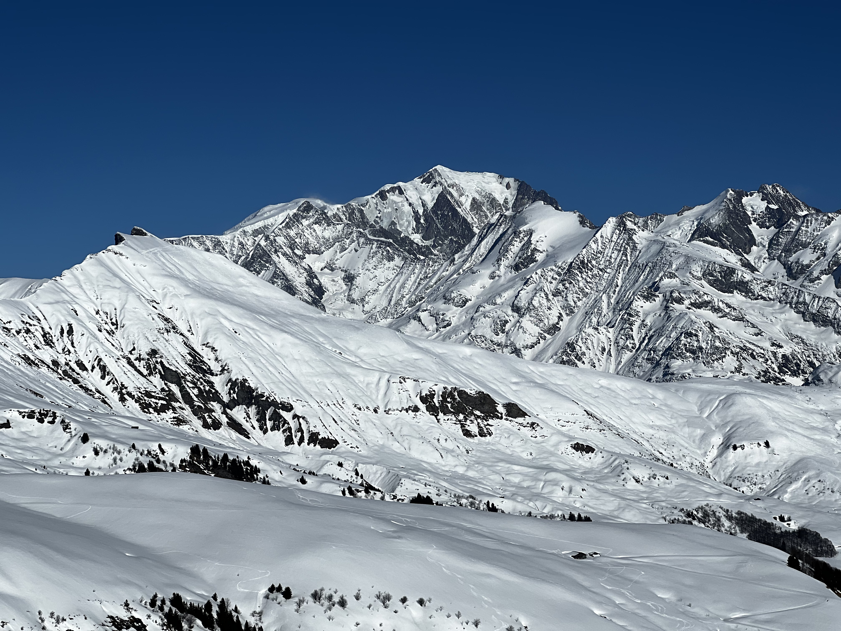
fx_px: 1871
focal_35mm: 77
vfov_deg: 19.1
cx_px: 420
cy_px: 316
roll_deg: +1.5
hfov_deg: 25.3
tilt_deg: +3.6
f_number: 2.8
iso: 25
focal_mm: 9
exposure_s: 1/2660
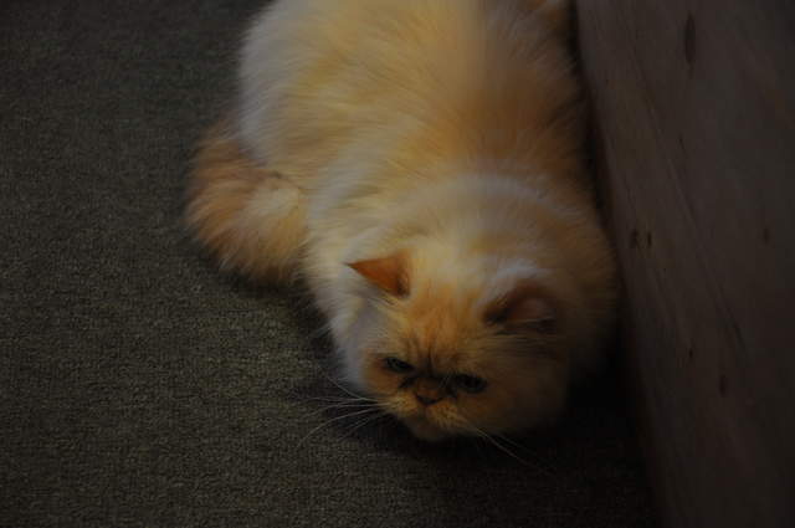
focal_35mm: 99
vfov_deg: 13.8
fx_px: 2183
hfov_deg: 20.6
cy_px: 264
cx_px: 398
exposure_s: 1/6
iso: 640
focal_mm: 66
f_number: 5.3
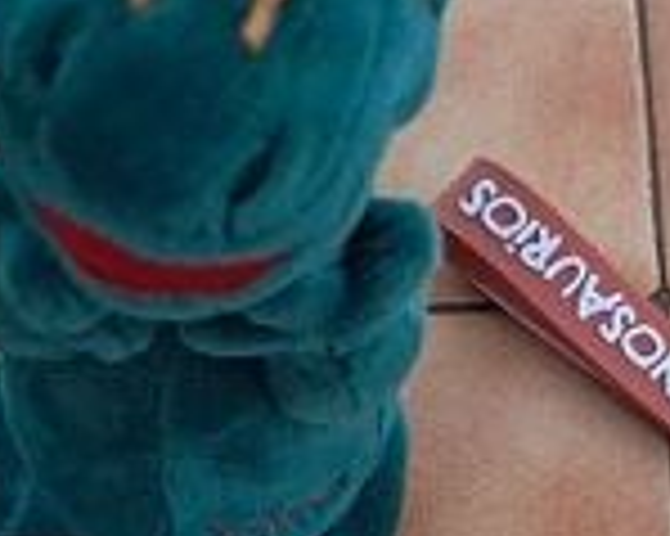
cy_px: 513
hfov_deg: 22.3
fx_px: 1684
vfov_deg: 17.7
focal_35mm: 85
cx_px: 508
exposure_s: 1/30
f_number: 1.8
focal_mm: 4
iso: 640
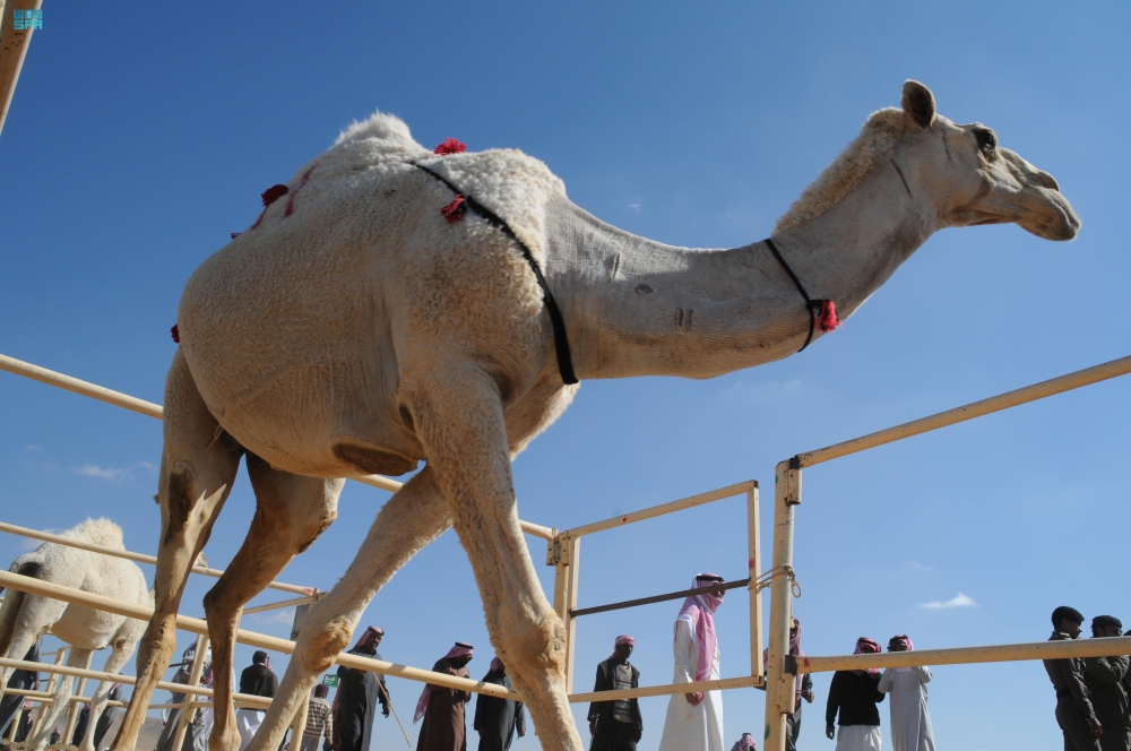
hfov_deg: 67.4
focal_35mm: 27
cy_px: 376
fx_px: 847
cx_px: 566
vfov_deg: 47.8
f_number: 14
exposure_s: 1/320
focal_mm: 18
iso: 200
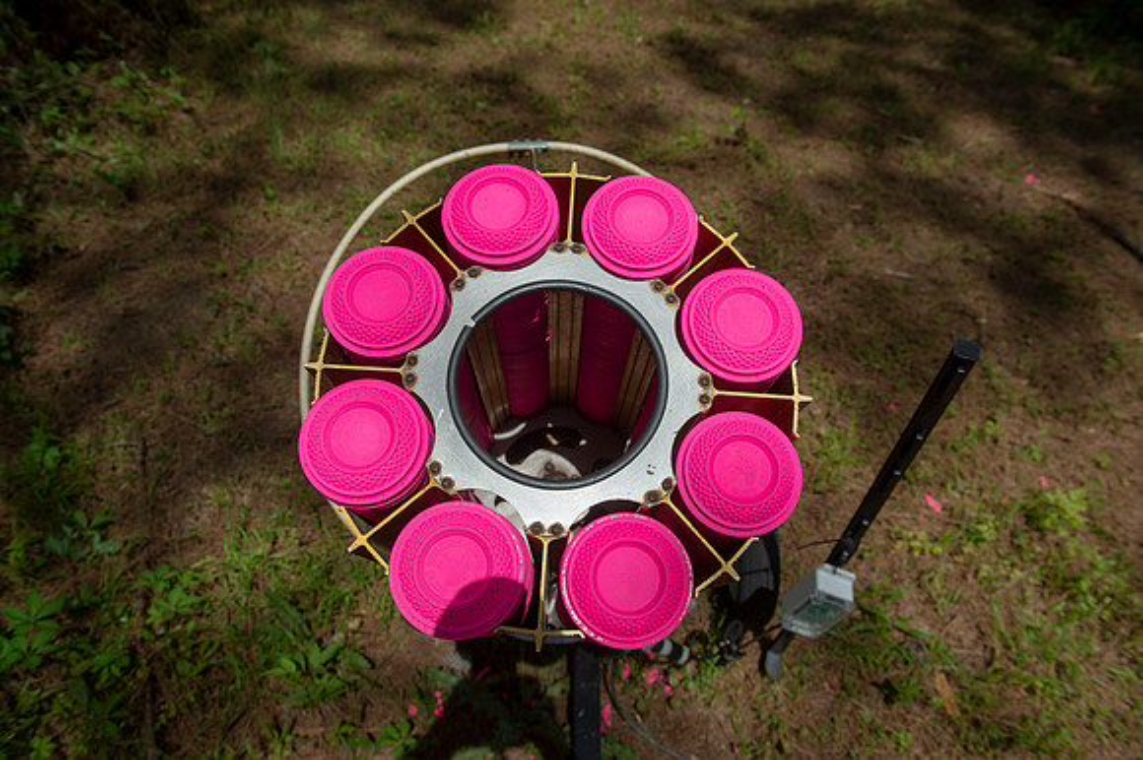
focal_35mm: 24
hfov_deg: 73.8
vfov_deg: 53.1
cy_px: 380
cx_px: 572
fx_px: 762
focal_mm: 24
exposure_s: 1/800
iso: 80
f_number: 6.3
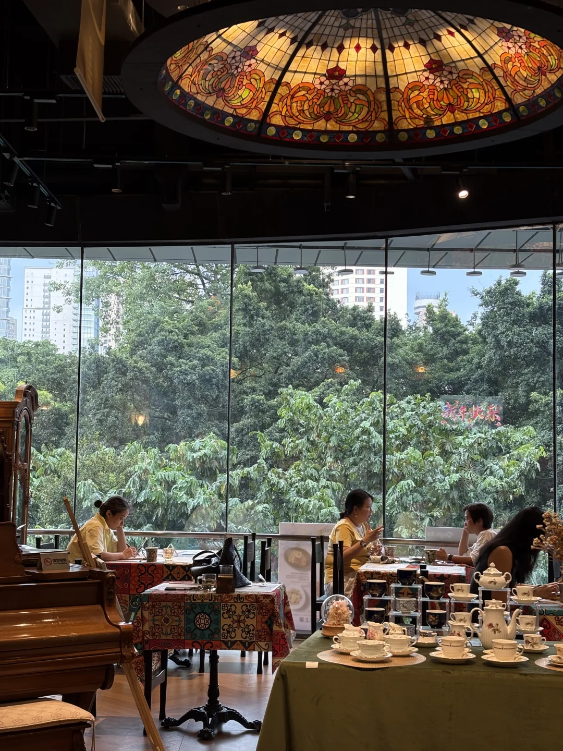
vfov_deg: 36.8
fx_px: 1128
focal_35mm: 52
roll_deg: -0.8
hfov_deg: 28.0
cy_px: 376
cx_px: 282
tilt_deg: +4.9
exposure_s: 1/100
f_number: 1.6
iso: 25
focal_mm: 5.96
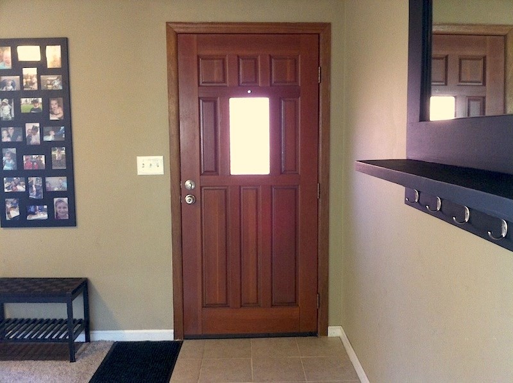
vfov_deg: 40.6
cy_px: 192
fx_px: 518
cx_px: 256
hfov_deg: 52.7
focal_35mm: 35
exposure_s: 1/15
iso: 200
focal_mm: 3.85
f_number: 2.8
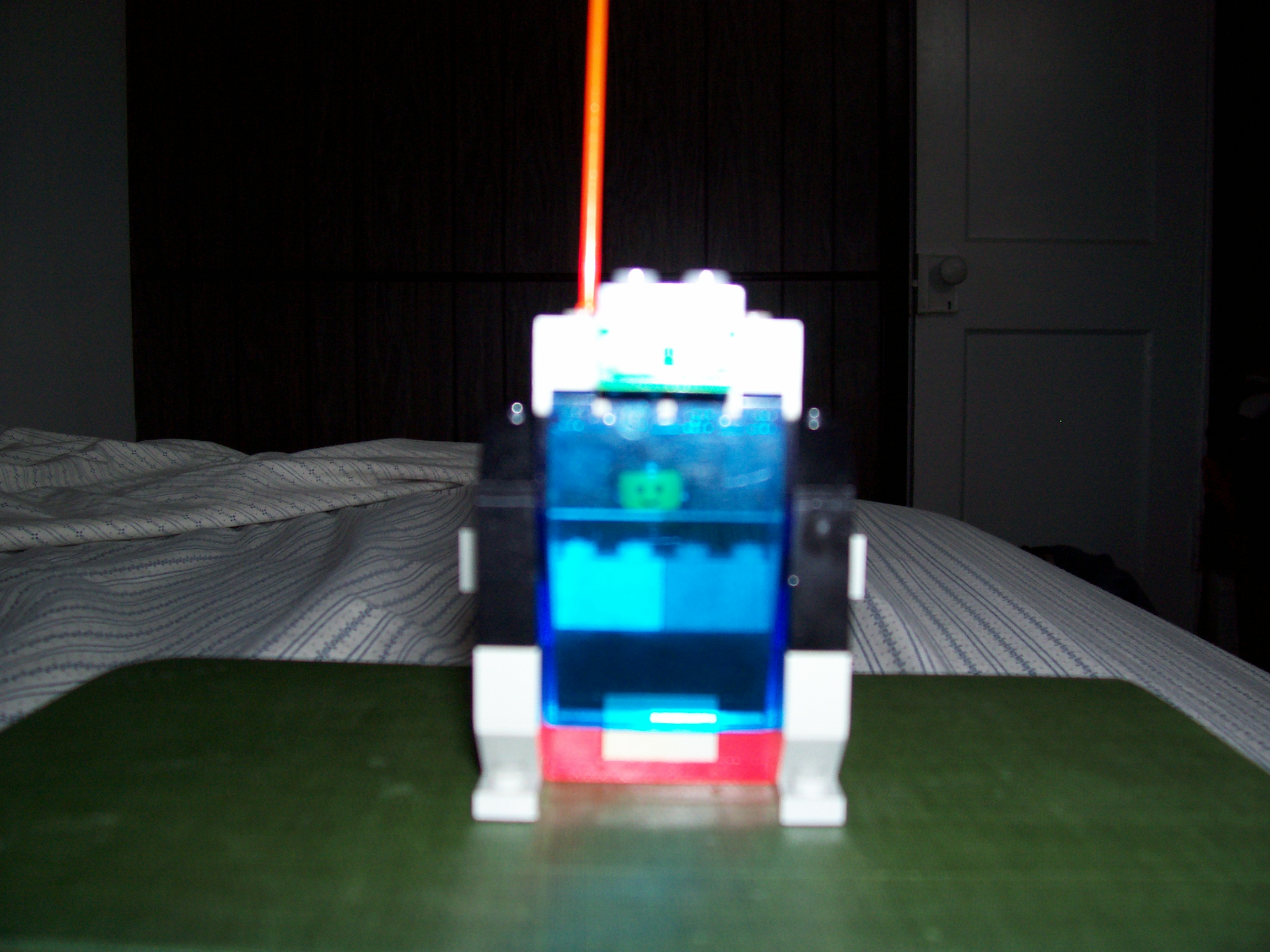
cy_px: 476
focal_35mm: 34
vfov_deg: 41.8
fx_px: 1247
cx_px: 635
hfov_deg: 54.0
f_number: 2.7
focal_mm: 5.6
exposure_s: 1/64
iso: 80
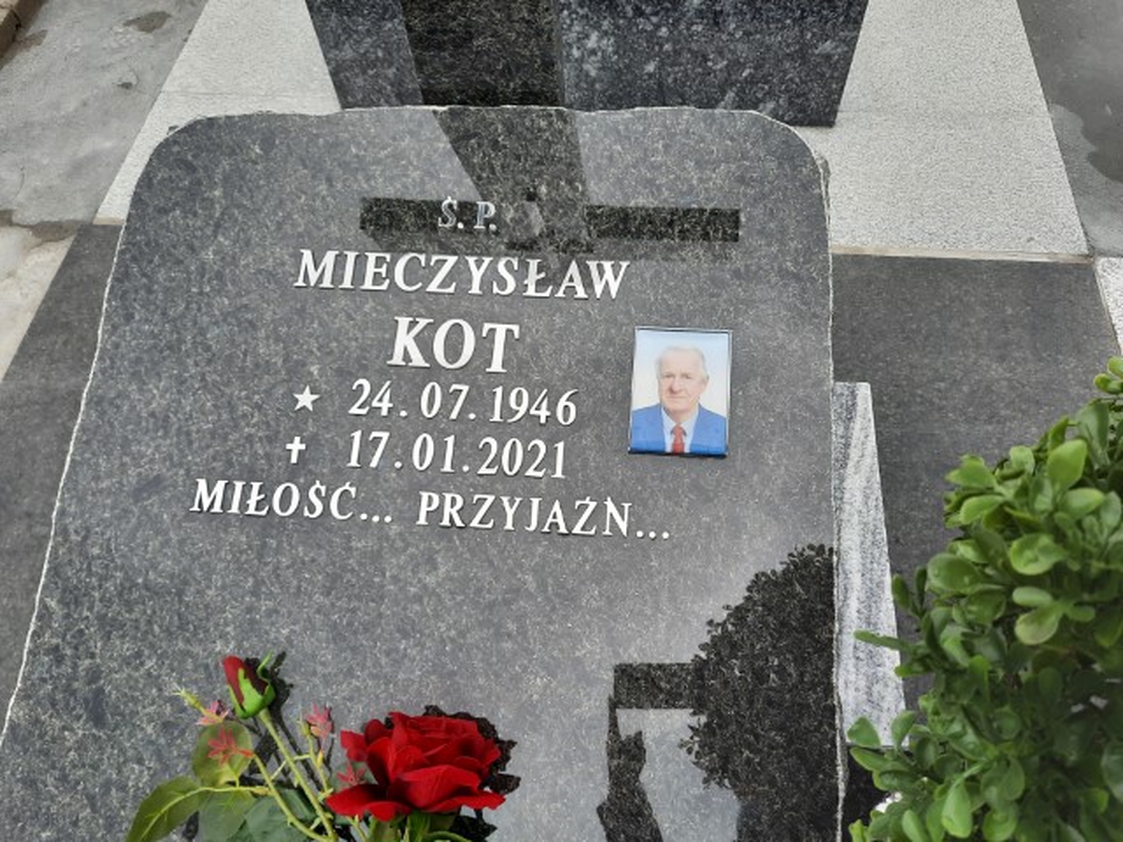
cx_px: 562
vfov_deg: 54.9
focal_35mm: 25
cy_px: 421
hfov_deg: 69.4
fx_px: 811
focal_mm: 4.6
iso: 32
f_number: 2
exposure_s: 1/532
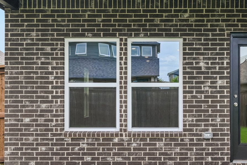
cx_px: 159
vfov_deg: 23.0
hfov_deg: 33.7
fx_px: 405
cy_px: 101
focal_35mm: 59
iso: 400
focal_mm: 26
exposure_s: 1/250
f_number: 8
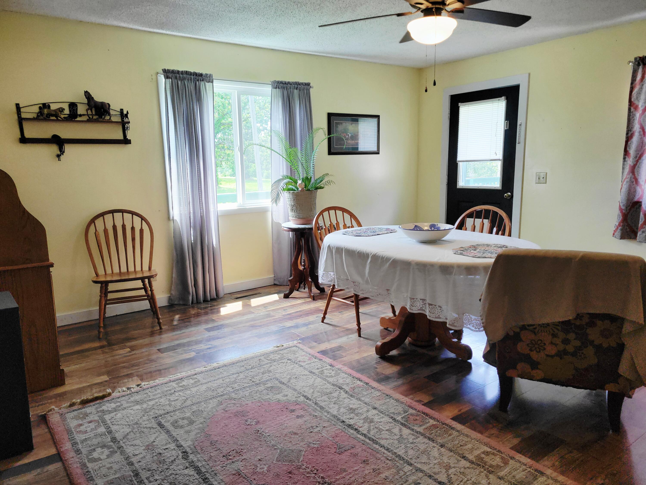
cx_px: 323
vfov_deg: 53.1
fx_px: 485
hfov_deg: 67.3
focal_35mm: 26
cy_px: 242
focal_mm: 5.4
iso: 125
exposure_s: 1/120
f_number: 1.8
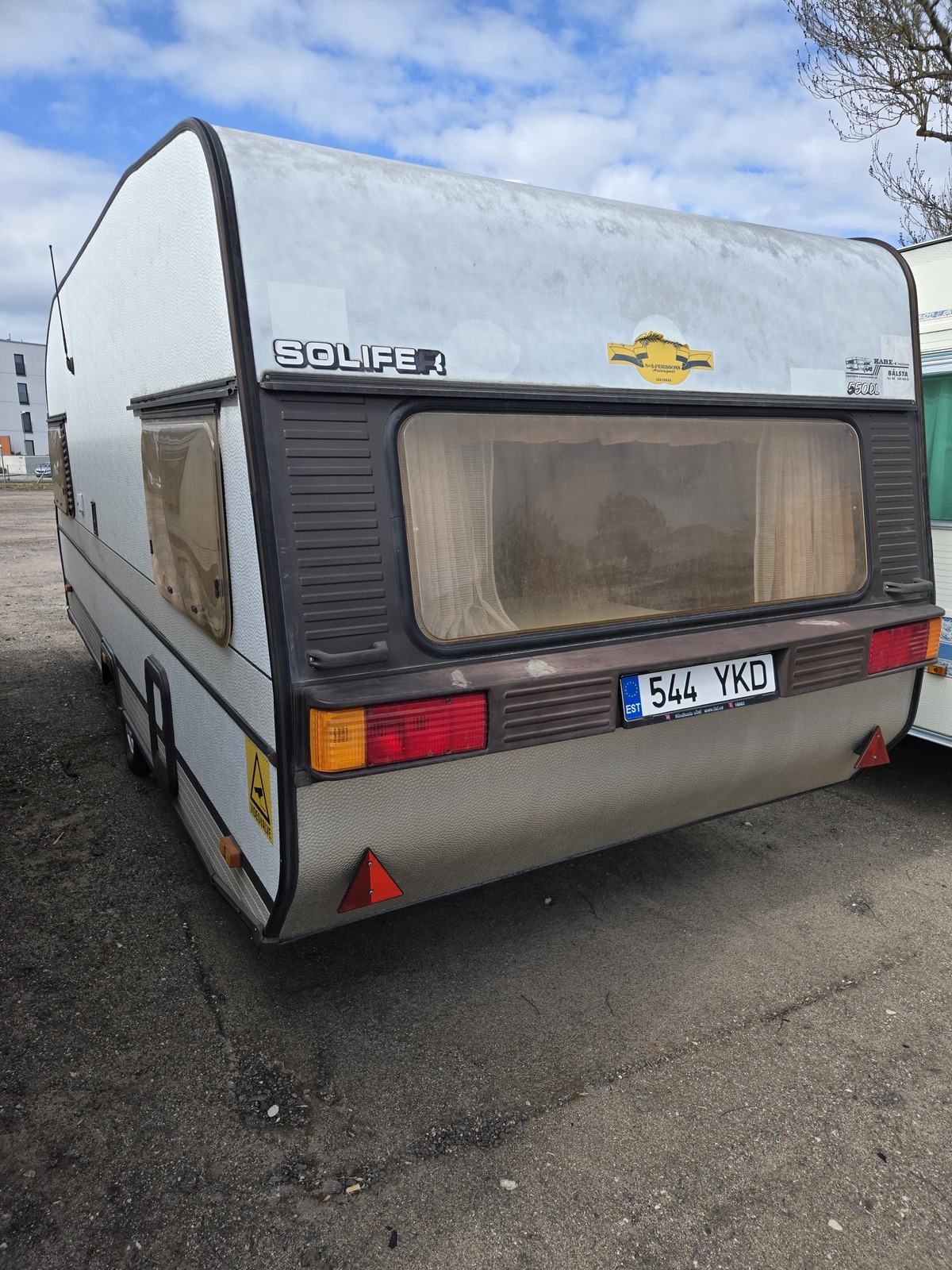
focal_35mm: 23
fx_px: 843
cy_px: 635
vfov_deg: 73.9
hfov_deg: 58.9
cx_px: 476
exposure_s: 1/2921
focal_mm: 5.4
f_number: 1.8
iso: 50
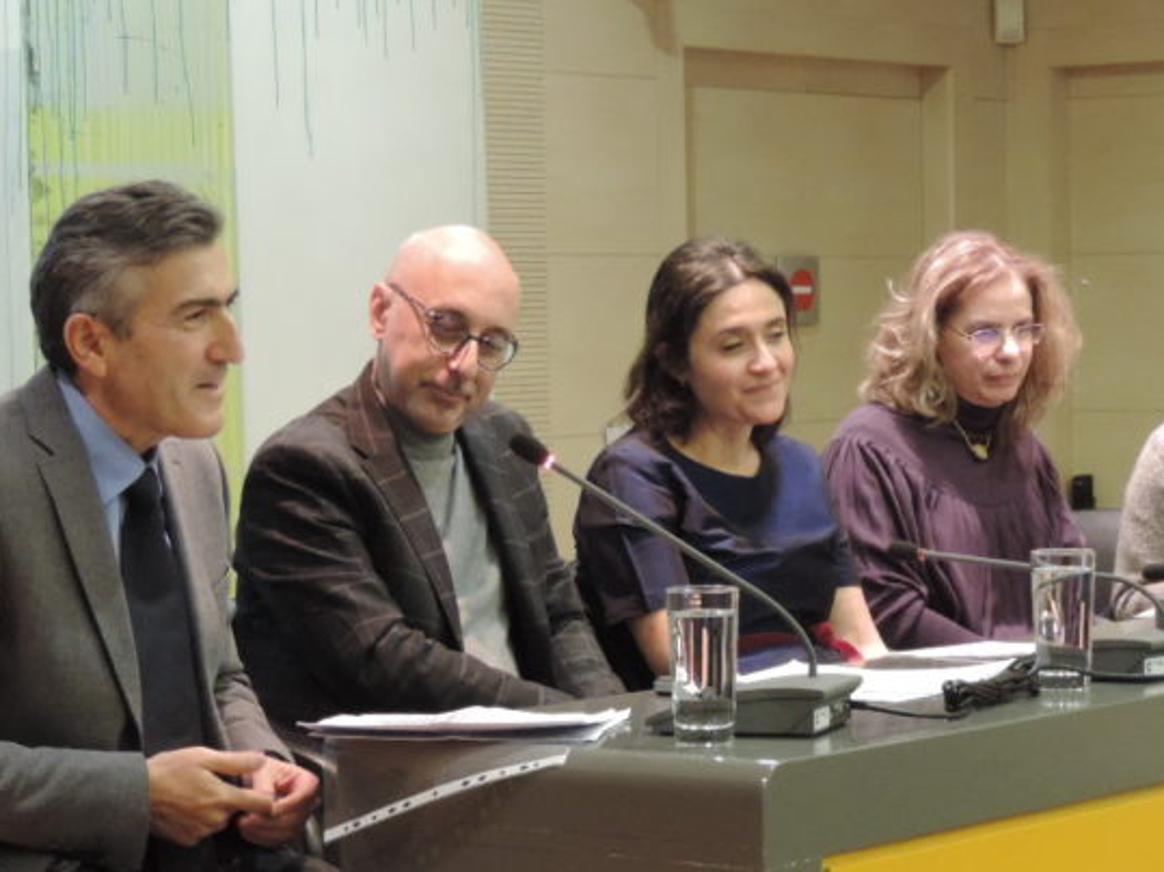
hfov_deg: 17.3
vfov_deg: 12.9
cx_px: 685
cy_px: 704
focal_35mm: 114
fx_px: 3833
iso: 560
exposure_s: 1/15
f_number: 3.7
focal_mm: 10.7
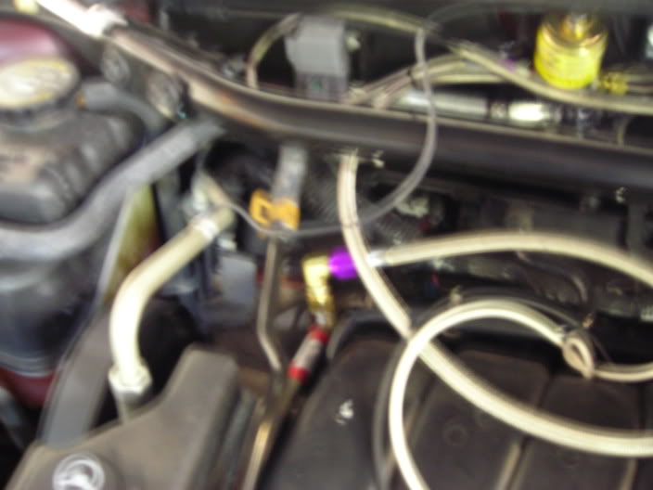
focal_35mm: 38
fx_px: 717
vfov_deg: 37.7
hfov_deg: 49.0
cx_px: 326
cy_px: 245
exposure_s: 2
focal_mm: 6.3
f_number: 3.2
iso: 200
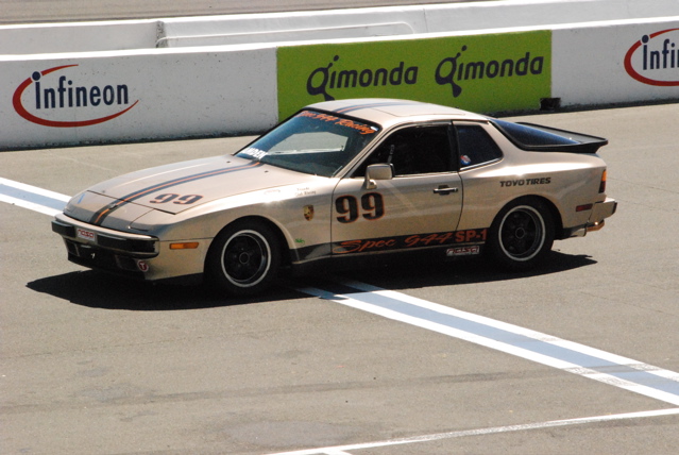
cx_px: 340
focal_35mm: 225
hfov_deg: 9.1
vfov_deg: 6.1
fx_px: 4250
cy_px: 228
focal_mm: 150
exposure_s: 1/640
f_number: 29
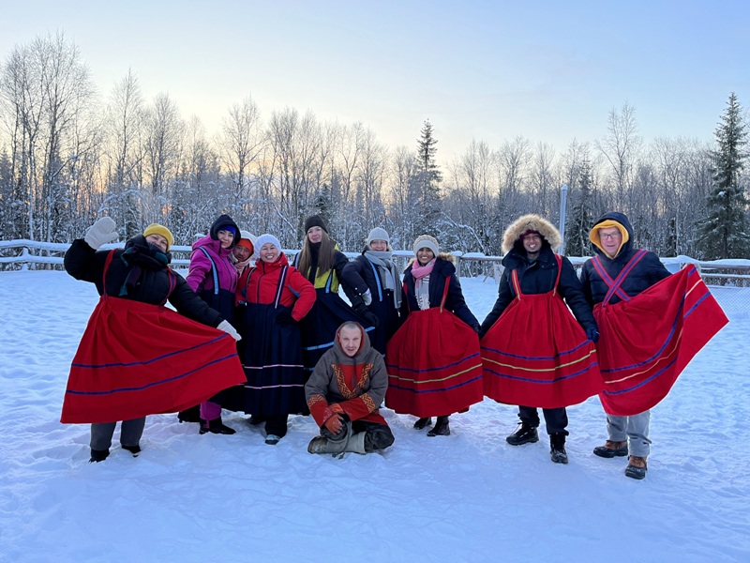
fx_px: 563
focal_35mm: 26
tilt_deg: -3.5
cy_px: 282
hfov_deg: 67.3
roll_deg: -1.9
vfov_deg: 53.1
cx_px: 375
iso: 125
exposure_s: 1/99
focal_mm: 5.1
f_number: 1.6
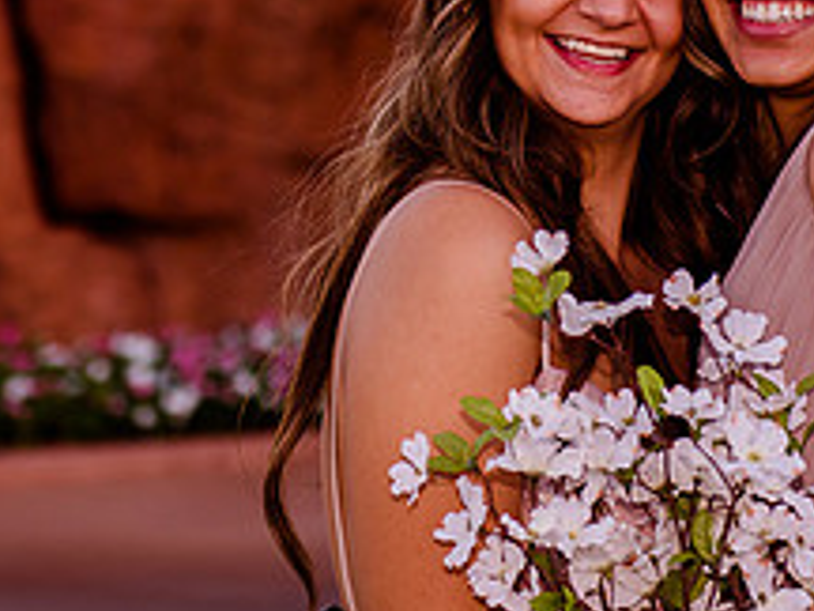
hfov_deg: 10.9
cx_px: 335
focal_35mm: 181
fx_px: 4256
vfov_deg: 8.2
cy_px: 30
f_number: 3.2
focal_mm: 70
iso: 640
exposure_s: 1/320
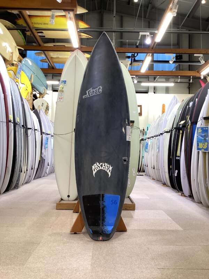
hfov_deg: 45.4
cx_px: 104
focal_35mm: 31
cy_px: 140
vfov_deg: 58.4
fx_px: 250
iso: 100
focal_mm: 3.3
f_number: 2.4
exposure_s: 1/50
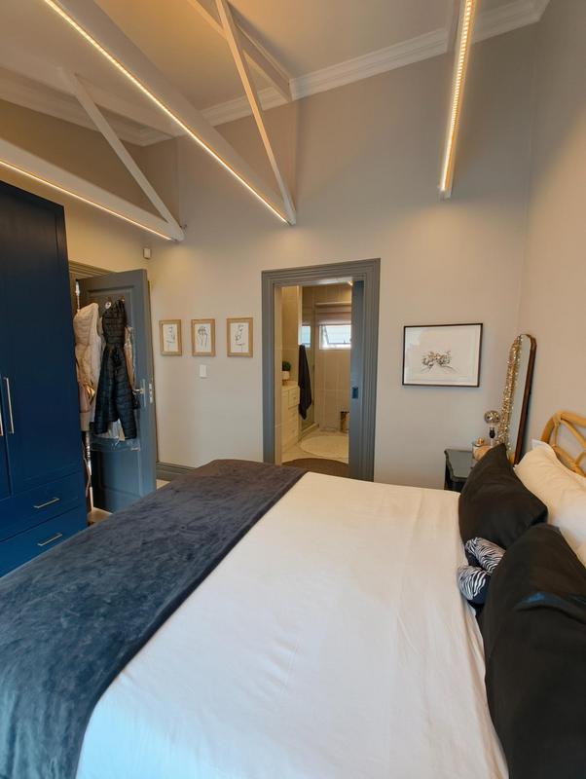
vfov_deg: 102.0
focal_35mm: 14
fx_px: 315
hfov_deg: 85.8
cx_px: 293
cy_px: 390
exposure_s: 1/50
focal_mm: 2.15
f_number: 2.2
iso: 800
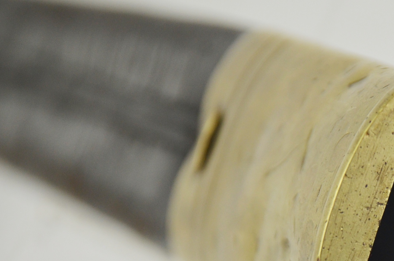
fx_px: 5069
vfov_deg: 2.9
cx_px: 407
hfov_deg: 4.4
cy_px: 273
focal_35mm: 464
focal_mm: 135
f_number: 5.6
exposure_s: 1/250
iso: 560
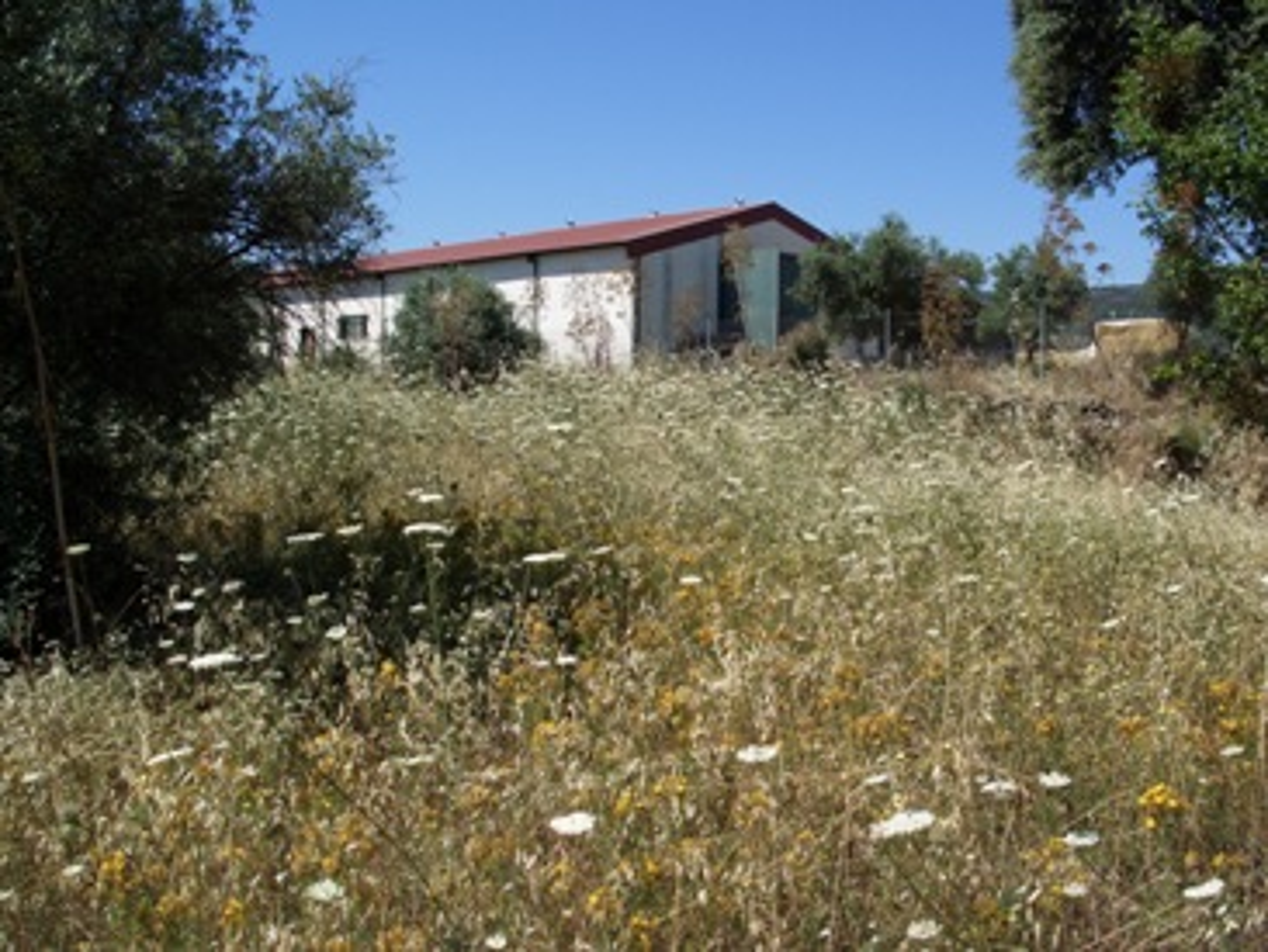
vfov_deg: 43.0
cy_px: 476
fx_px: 1210
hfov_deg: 55.3
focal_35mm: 33
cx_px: 634
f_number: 4.5
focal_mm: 7.1
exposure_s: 1/640
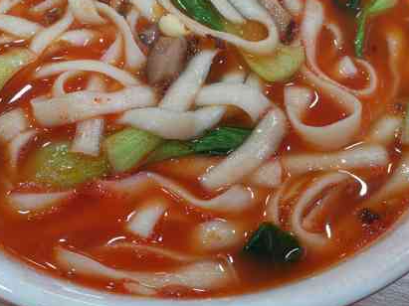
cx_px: 177
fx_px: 543
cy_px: 78
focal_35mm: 46
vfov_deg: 31.0
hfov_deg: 41.2
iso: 64
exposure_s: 1/100
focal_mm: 4.75
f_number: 1.8
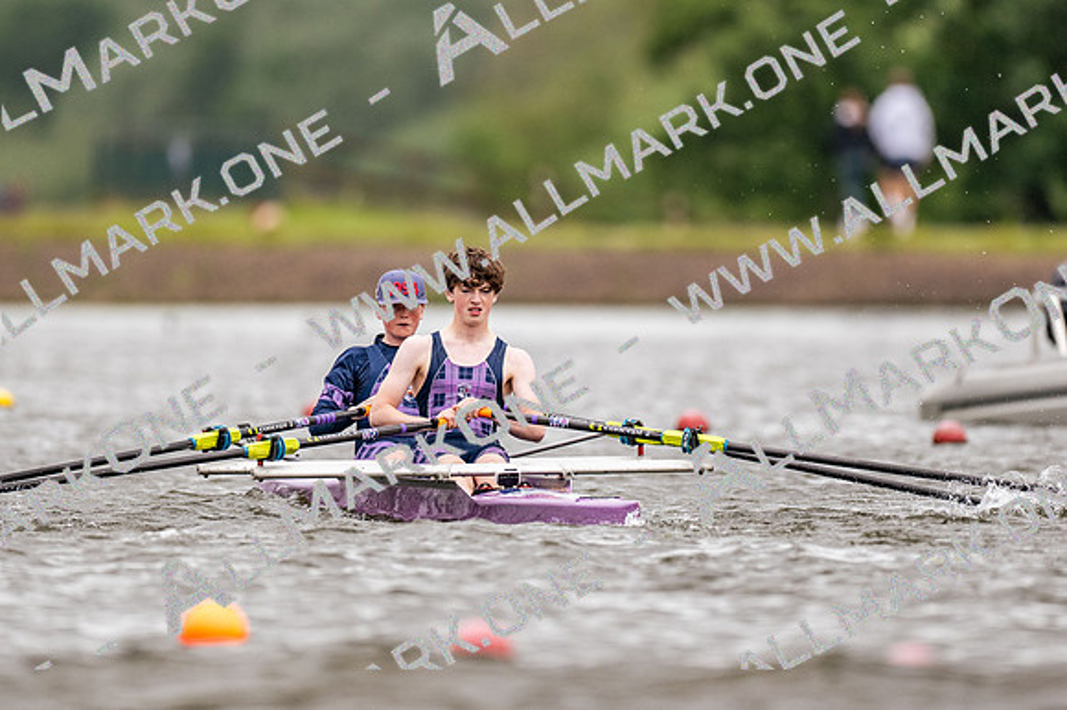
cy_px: 355
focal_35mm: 900
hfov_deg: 2.3
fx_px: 26659
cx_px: 534
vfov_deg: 1.5
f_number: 4
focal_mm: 600
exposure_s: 1/2500
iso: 400
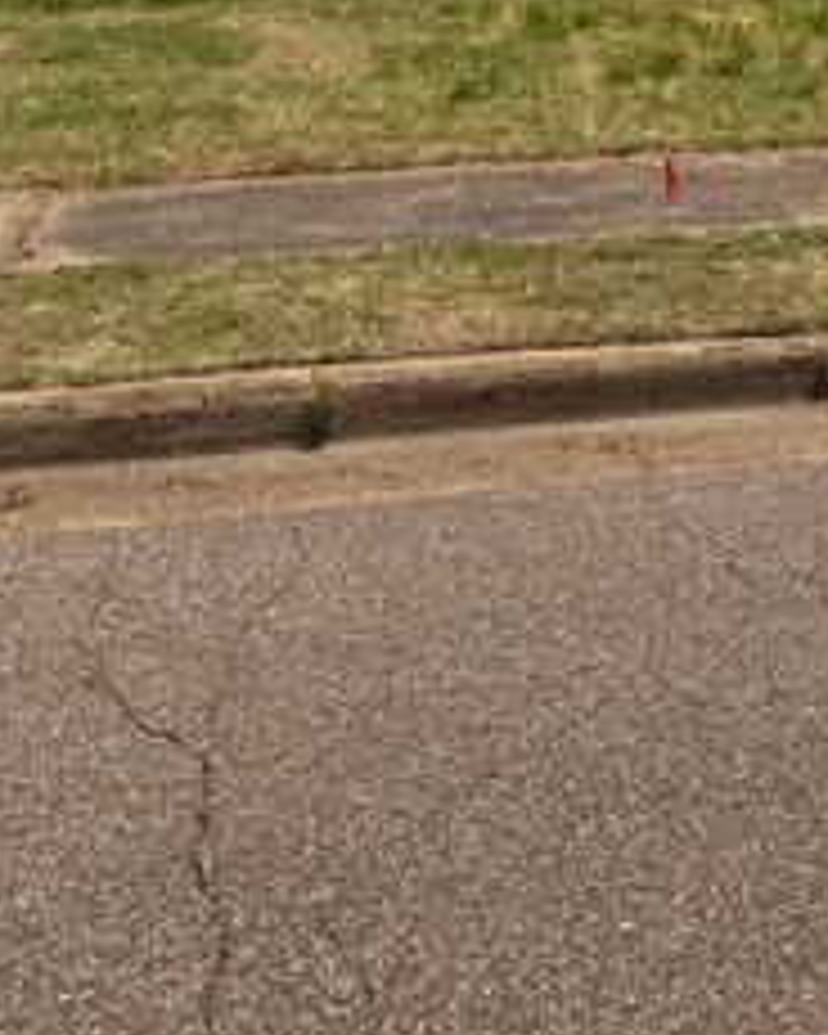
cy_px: -241
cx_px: 860
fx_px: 2083
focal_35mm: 68
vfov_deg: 24.9
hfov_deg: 21.6
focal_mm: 6.76
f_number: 1.78
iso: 80
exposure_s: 1/6711
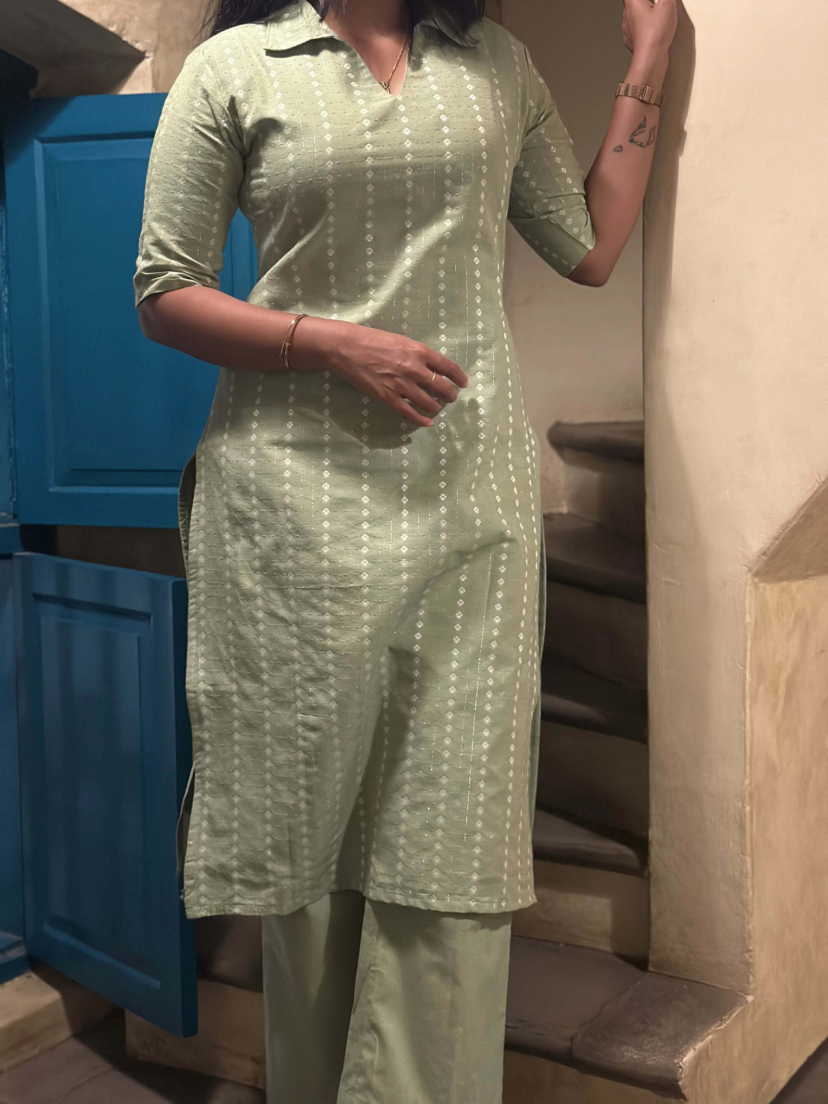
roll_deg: +0.5
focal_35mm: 48
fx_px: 1531
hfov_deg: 30.3
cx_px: 414
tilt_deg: -6.1
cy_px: 552
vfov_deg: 39.7
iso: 640
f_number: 1.78
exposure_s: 1/25
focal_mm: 6.86
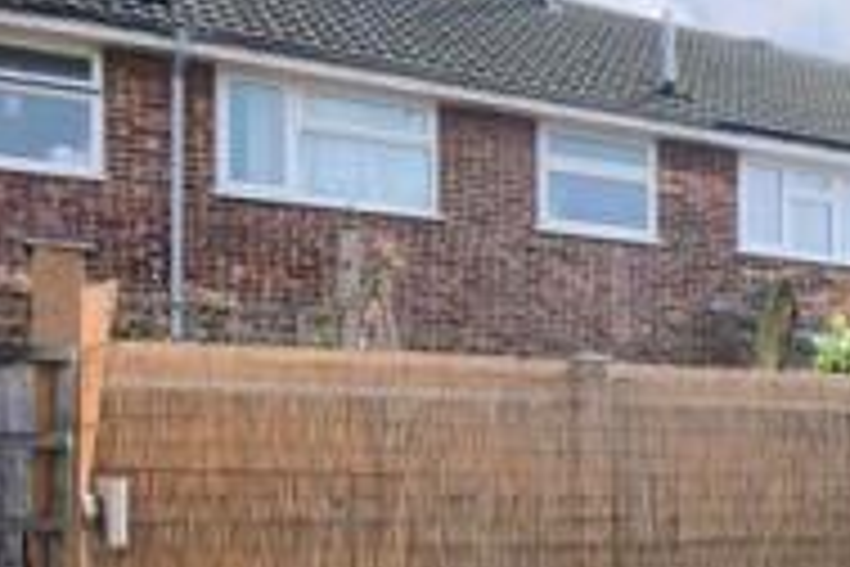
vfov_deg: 25.2
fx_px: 1228
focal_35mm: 52
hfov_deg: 32.2
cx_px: 998
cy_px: 506
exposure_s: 1/160
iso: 400
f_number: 13
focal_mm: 10
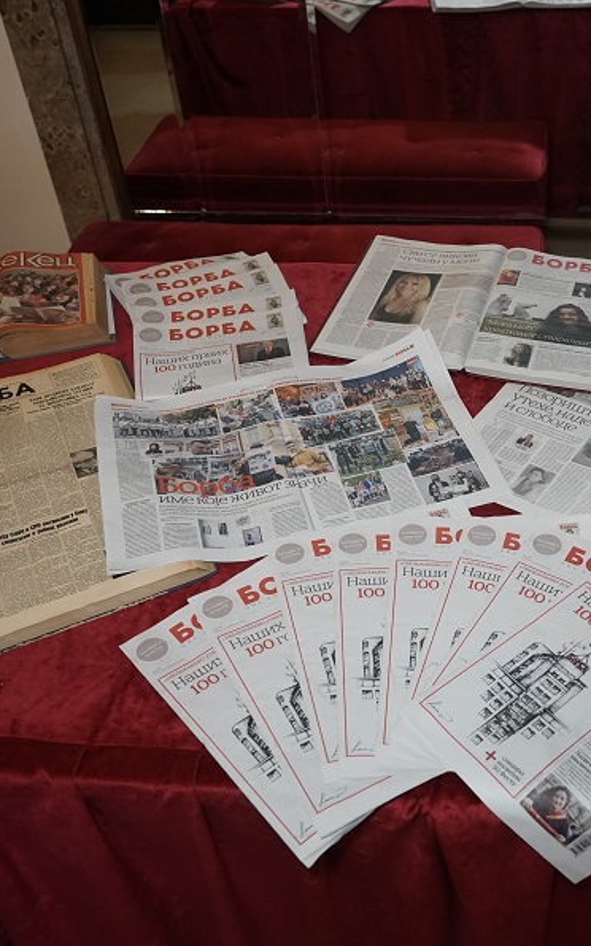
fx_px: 953
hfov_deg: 33.8
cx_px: 438
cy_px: 474
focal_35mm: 37
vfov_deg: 52.7
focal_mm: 24
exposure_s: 1/200
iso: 4000
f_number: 4
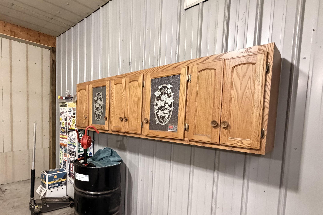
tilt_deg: +0.7
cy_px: 129
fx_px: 188
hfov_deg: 79.8
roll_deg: -2.8
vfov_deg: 59.0
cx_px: 122
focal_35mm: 21
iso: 640
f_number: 2.2
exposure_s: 1/60
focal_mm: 2.22
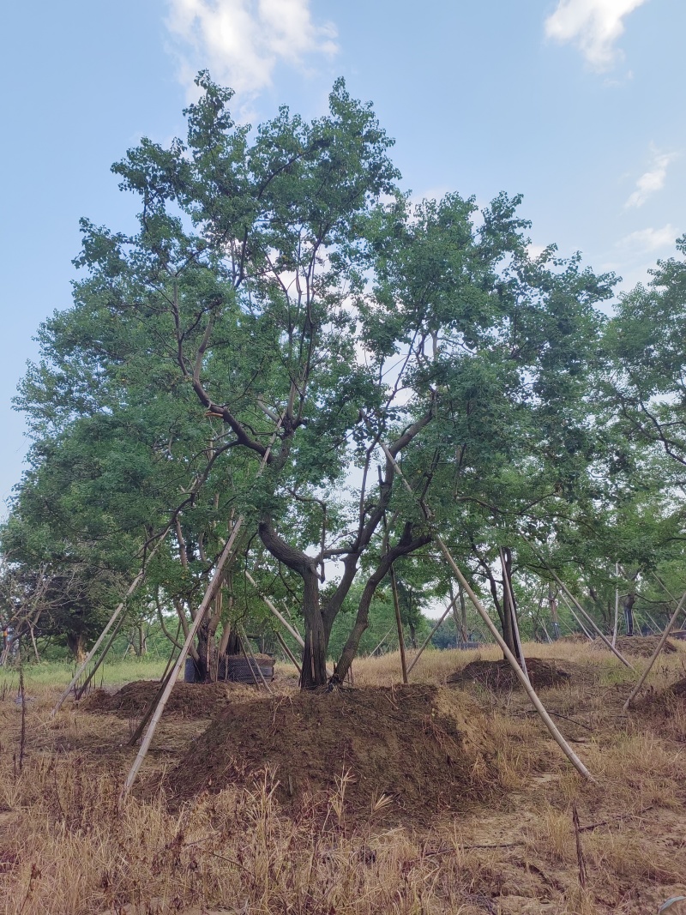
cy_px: 458
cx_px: 343
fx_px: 714
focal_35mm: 27
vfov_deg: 65.3
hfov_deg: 51.3
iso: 50
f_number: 1.9
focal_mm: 5.52
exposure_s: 1/710
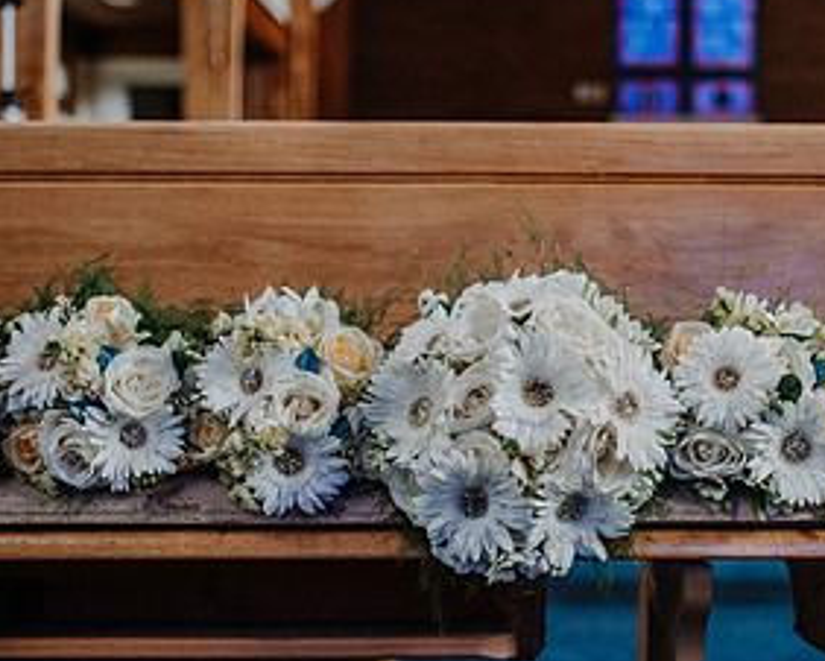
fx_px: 1710
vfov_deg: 21.9
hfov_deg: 27.0
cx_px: 537
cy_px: 338
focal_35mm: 70
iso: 2200
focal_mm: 35
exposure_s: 1/1250
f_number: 1.8
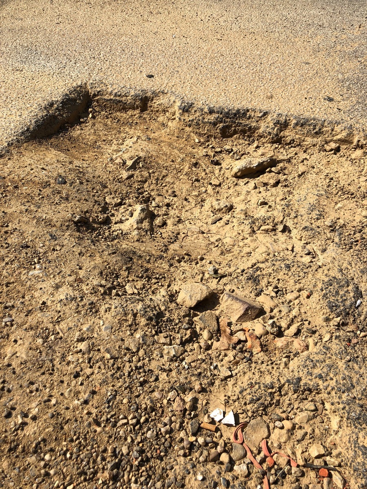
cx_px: 184
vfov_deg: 63.4
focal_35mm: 28
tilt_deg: -44.0
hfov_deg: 49.7
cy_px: 244
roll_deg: -1.6
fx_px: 396
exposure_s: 1/2183
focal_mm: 3.99
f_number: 1.8
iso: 20
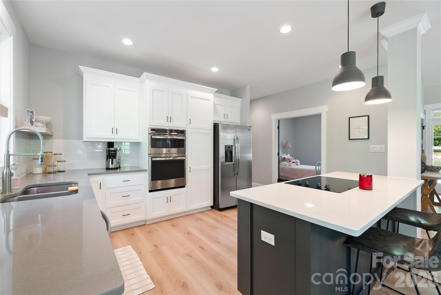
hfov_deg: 100.4
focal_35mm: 15
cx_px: 220
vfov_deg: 77.4
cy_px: 148
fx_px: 184
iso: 100
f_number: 10
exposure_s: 2.5
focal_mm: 15
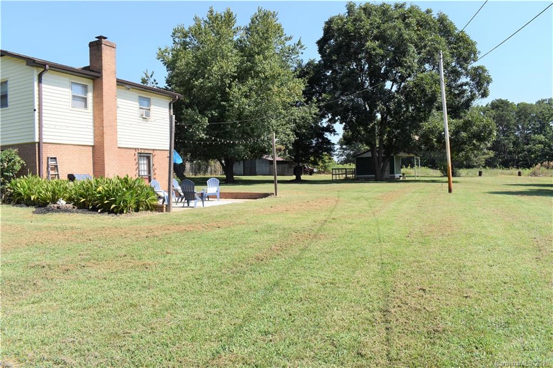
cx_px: 276
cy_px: 184
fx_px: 415
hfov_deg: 67.4
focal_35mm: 27
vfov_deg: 47.9
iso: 200
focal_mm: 18
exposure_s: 1/500
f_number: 11
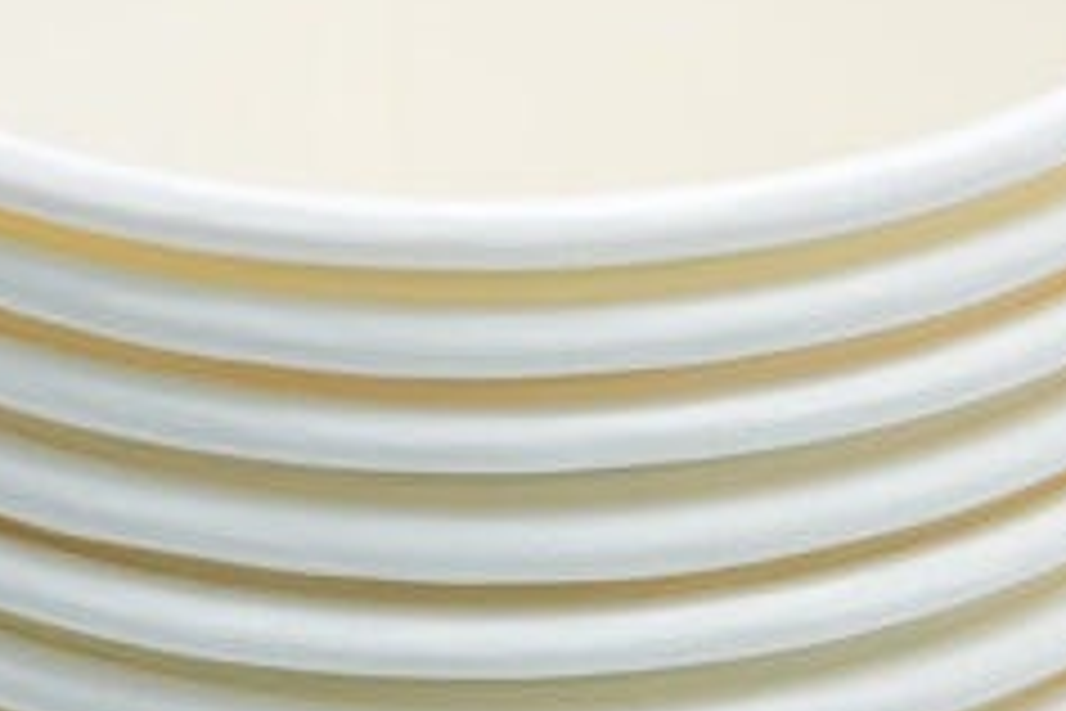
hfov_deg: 6.6
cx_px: 585
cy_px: 209
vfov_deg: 4.4
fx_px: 9179
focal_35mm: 310
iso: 3200
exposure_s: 1/125
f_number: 11
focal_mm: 70
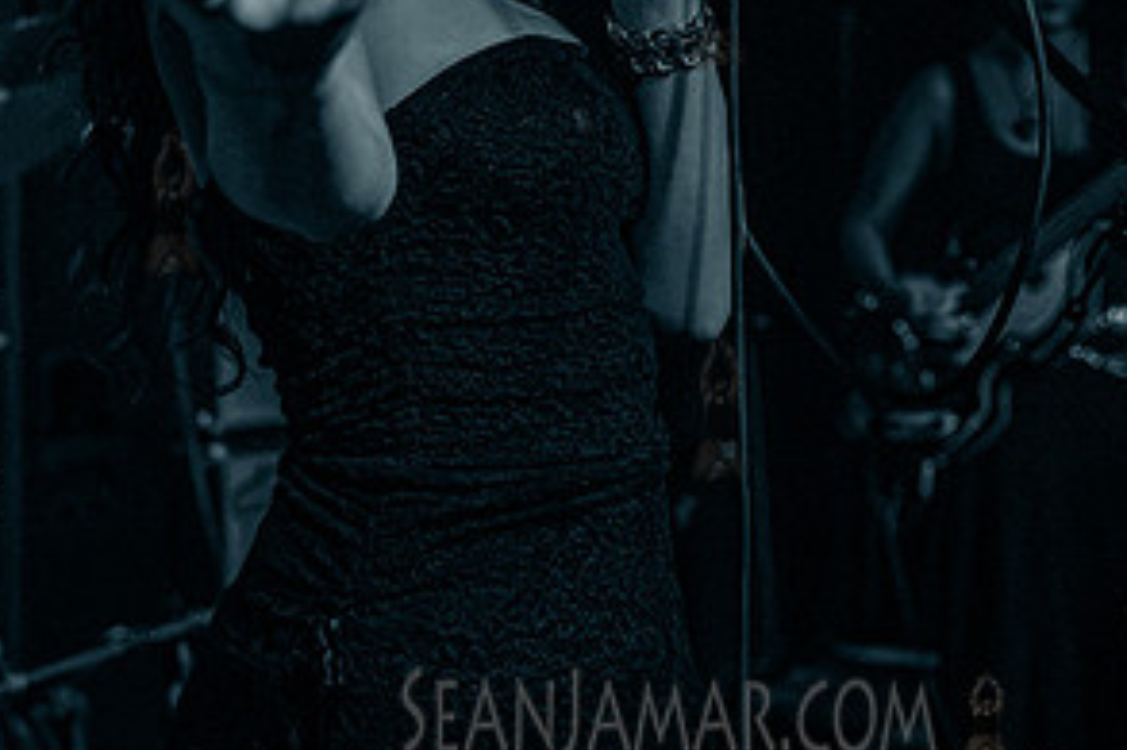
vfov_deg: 15.0
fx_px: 2816
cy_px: 68
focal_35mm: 90
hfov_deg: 22.5
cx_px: 387
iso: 16000
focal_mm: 35
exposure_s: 1/320
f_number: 3.2
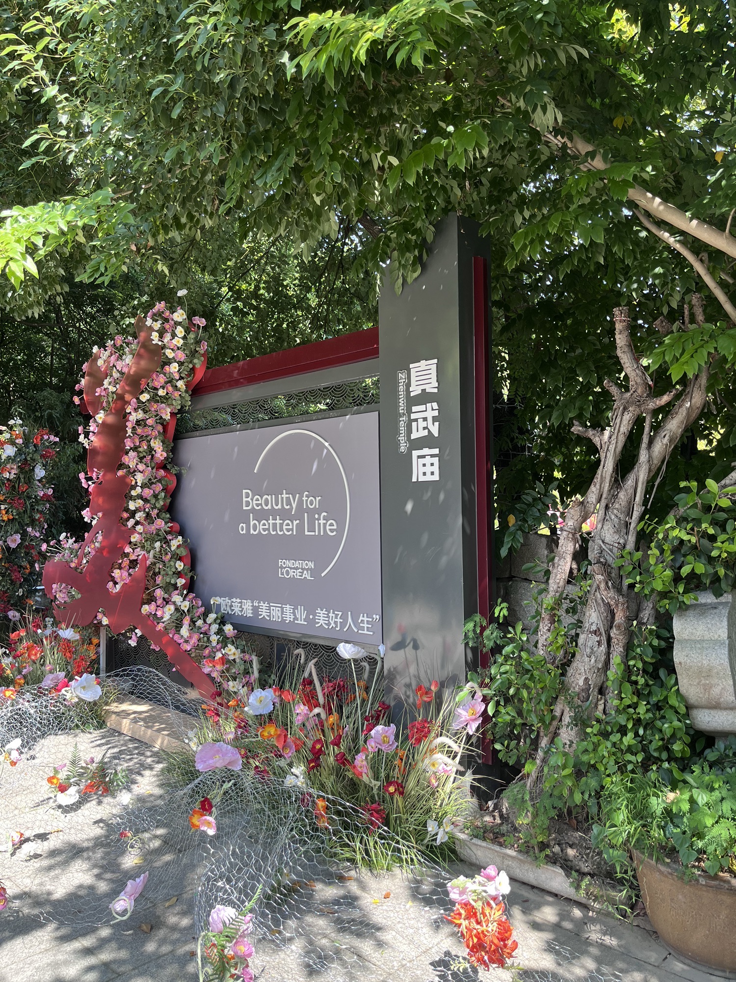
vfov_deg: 67.3
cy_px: 491
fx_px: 737
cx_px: 368
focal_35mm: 26
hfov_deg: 53.1
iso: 50
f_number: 1.6
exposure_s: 1/318
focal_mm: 5.1
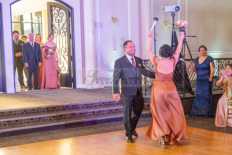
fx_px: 421
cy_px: 105
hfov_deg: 30.4
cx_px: 170
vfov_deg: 20.8
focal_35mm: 65
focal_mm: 44
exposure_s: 1/80
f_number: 4
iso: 800
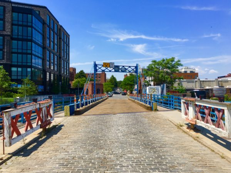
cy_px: 86
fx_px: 194
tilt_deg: +2.5
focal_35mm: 29
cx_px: 116
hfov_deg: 61.7
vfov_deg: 48.2
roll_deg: -0.9
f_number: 2.2
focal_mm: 4.15
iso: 25
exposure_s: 1/1451
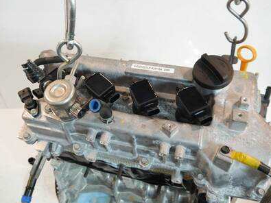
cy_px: 100
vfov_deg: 41.8
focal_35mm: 34
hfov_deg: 53.9
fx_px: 266
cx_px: 126
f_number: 3.5
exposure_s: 1/125
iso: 640
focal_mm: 14
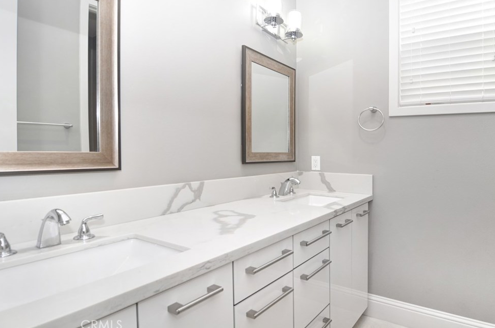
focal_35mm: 19
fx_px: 261
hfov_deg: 86.9
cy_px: 159
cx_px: 256
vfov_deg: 64.4
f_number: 7.1
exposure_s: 1/60
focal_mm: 12
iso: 400
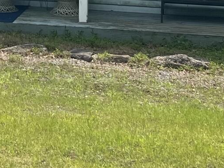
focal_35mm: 153
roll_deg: -0.6
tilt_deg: +3.3
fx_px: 990
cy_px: -140
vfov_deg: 9.2
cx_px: -53
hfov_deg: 12.6
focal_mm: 5.7
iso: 50
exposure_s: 1/5319
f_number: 1.5
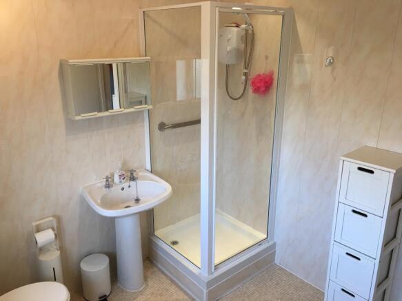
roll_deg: -1.0
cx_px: 201
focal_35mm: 29
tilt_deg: -16.8
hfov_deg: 61.7
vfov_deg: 48.2
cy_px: 150
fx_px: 337
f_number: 2.2
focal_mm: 4.15
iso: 32
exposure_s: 1/33
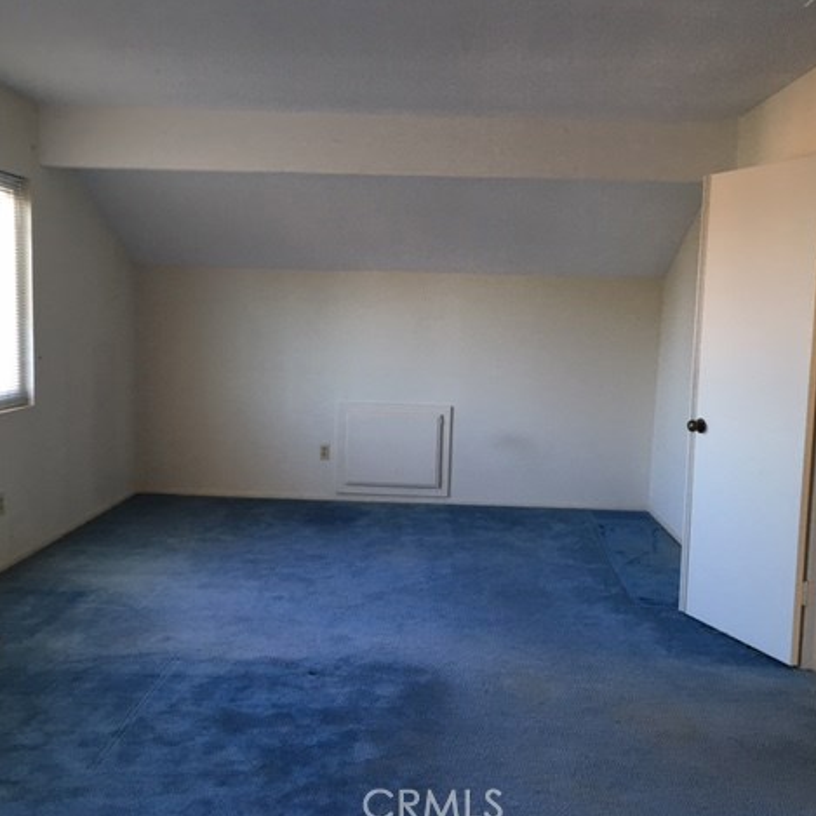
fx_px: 933
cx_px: 404
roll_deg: -1.8
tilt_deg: -7.3
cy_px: 412
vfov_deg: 47.2
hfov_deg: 47.2
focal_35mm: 35
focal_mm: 4.15
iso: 80
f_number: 2.2
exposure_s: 1/30
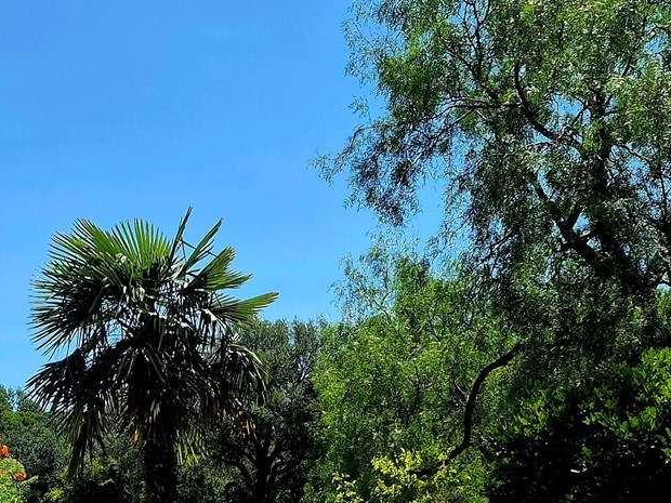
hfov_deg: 25.7
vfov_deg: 18.4
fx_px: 1473
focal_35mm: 76
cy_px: 606
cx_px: 317
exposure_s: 1/1667
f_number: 1.8
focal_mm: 5.4
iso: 25
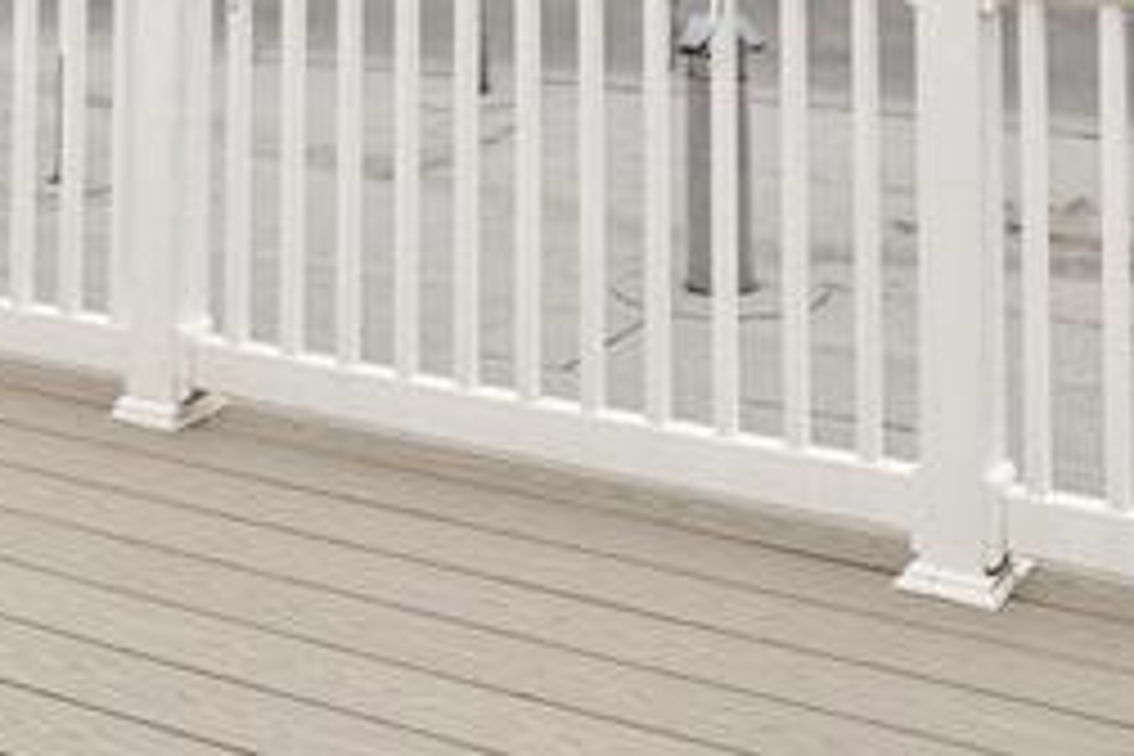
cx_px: 688
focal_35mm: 67
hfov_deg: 30.0
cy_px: -443
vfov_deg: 17.7
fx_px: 2111
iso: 200
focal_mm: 11
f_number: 5
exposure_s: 1/800
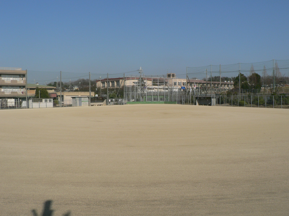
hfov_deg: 51.4
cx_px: 144
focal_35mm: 36
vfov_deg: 39.7
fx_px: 301
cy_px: 108
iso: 80
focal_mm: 6
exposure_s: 1/500
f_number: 5.6
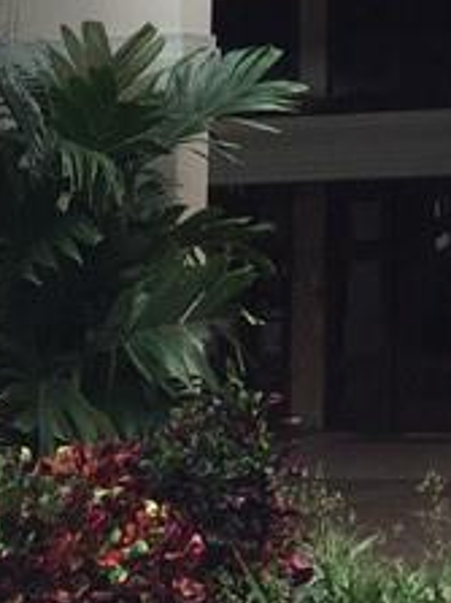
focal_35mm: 133
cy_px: -541
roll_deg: +1.3
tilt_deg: +20.3
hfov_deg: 11.0
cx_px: 529
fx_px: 2313
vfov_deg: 13.1
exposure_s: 1/377
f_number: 2.2
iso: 32
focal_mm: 4.15
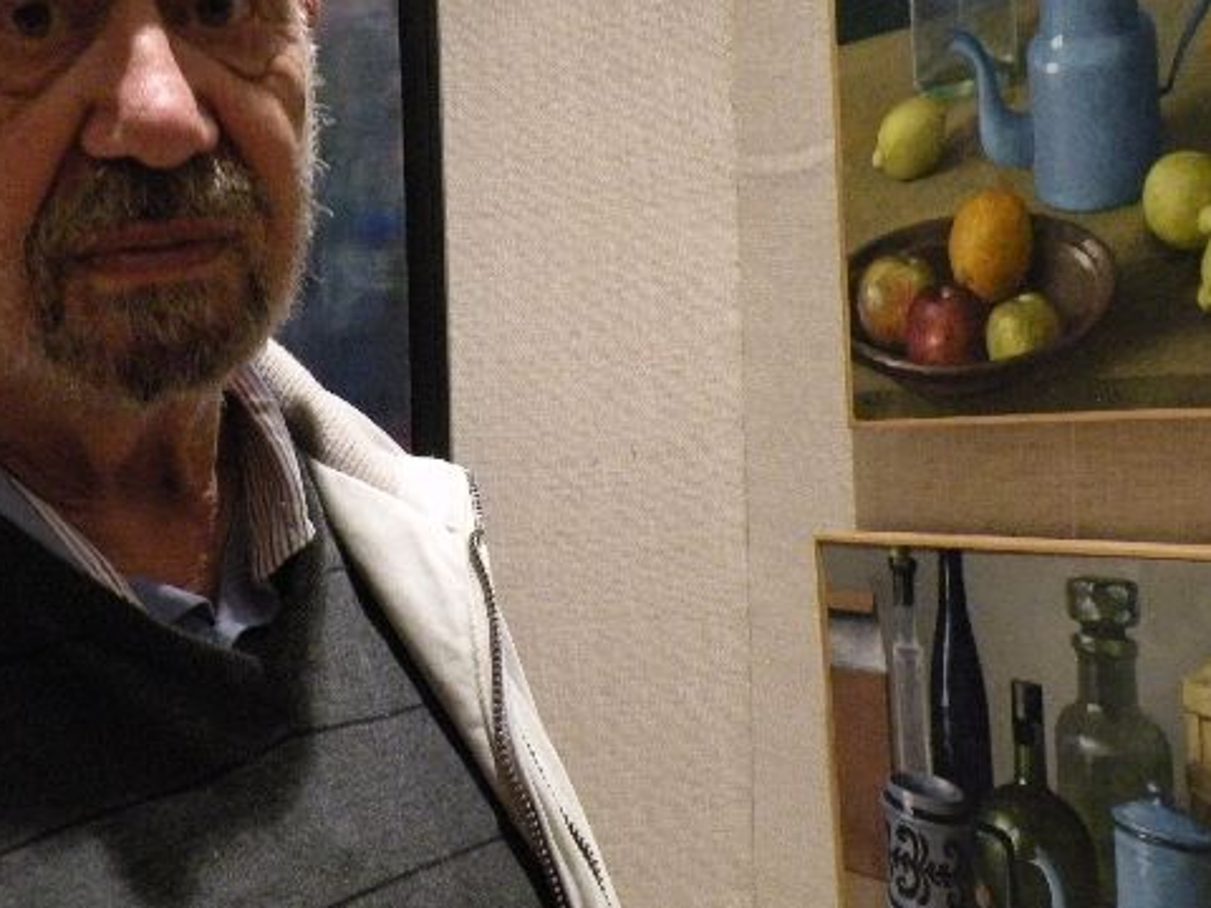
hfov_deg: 34.6
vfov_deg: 26.6
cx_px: 389
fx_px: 1924
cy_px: 472
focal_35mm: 55
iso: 400
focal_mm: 5.8
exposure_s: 1/60
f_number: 3.2
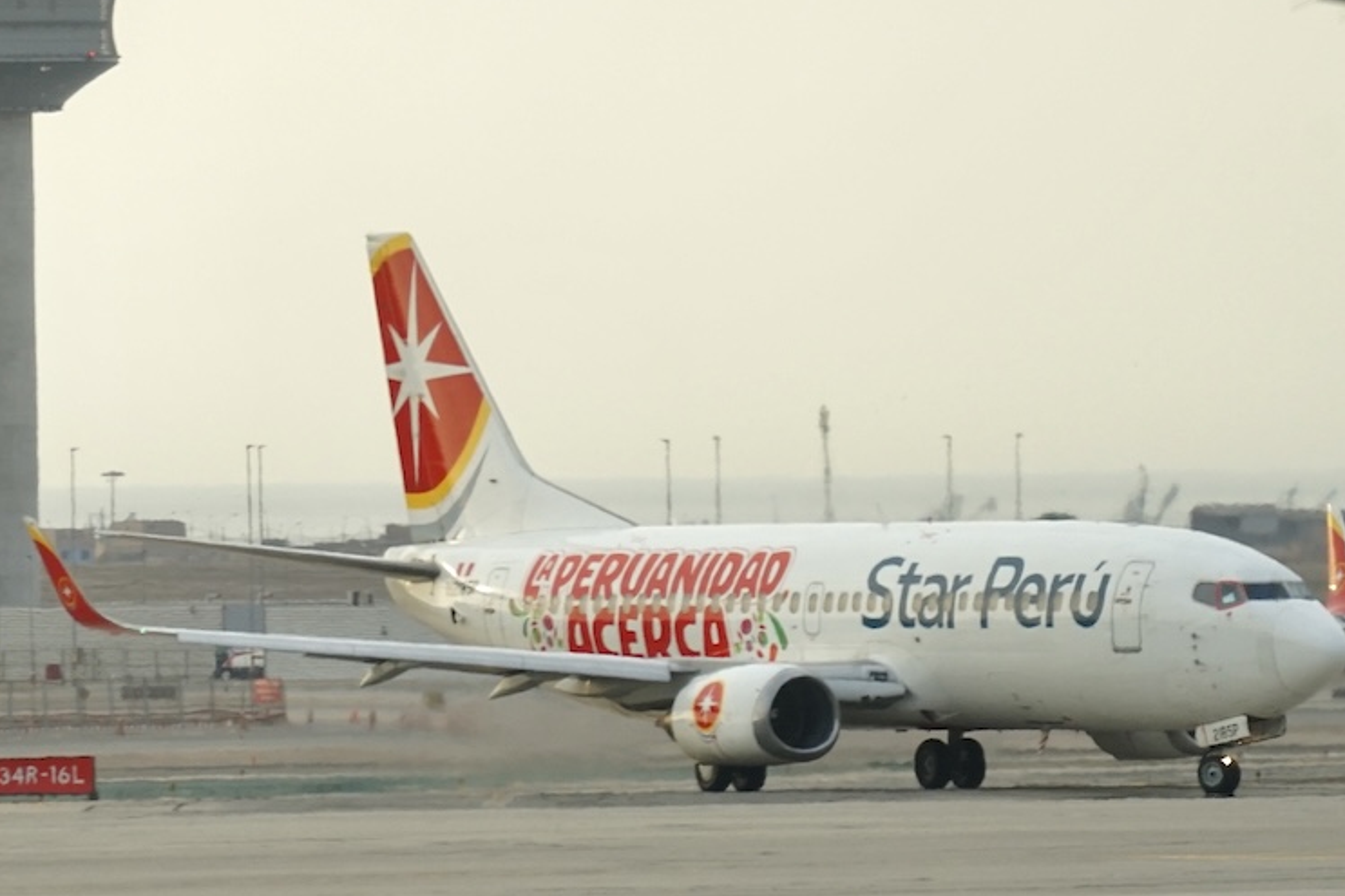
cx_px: 708
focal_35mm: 323
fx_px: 12064
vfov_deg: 4.3
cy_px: 444
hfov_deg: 6.4
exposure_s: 1/640
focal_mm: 300
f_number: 5.6
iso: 640
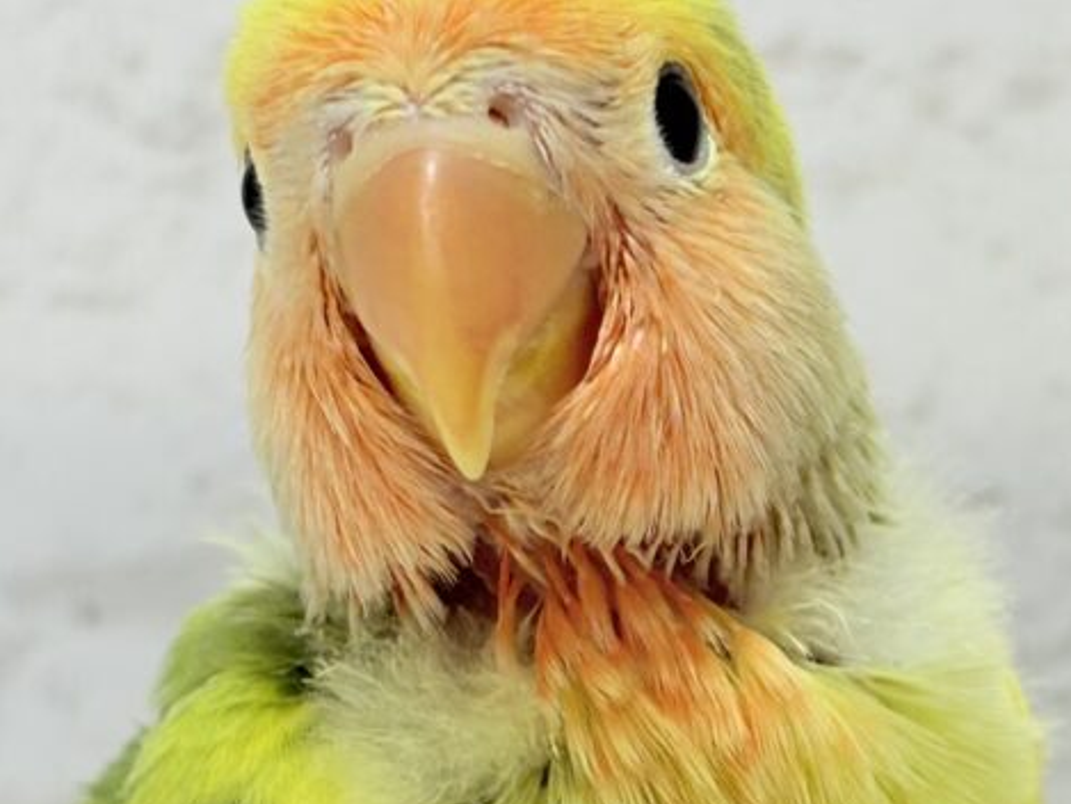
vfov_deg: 11.1
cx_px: 564
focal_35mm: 133
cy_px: 658
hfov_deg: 14.8
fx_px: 4116
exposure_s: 1/100
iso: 80
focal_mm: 5.96
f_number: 1.6
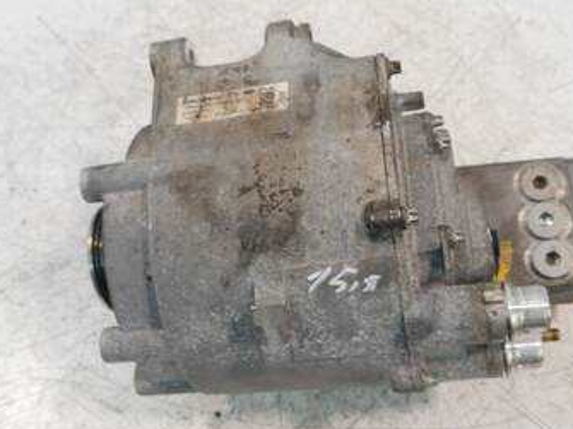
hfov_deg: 43.9
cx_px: 294
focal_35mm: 43
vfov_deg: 33.6
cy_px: 212
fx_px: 712
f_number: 3.6
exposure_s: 1/125
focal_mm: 15
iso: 1000
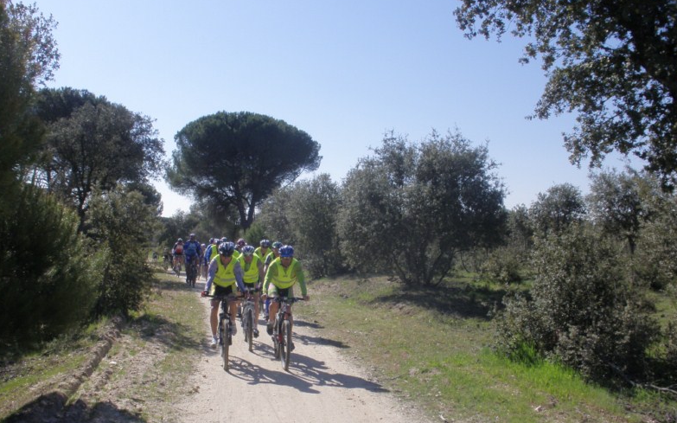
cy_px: 233
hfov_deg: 50.4
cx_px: 337
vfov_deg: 32.7
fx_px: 719
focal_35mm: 39
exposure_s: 1/320
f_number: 5.6
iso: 64
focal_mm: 6.3
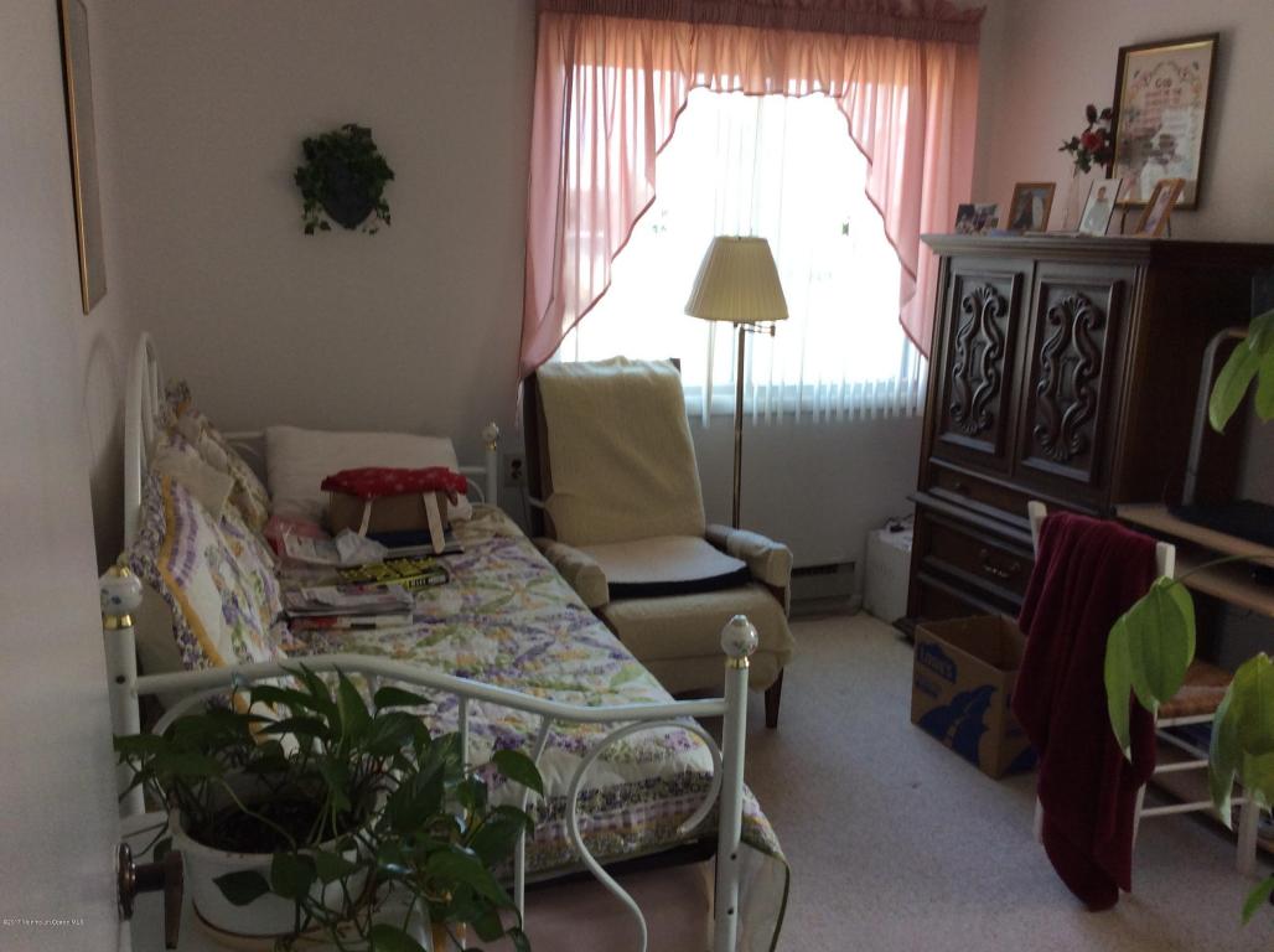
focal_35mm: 32
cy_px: 476
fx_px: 1176
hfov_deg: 56.9
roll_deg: +0.5
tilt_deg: -14.9
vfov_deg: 44.1
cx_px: 637
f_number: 2.4
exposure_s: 1/40
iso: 40
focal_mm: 3.3
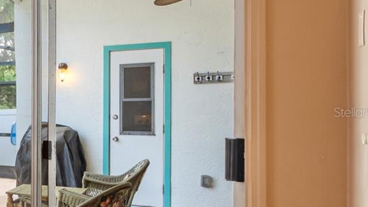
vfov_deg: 24.9
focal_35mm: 48
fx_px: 468
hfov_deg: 31.0
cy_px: 112
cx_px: -134
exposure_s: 1/1.25
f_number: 10
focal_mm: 16
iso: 800
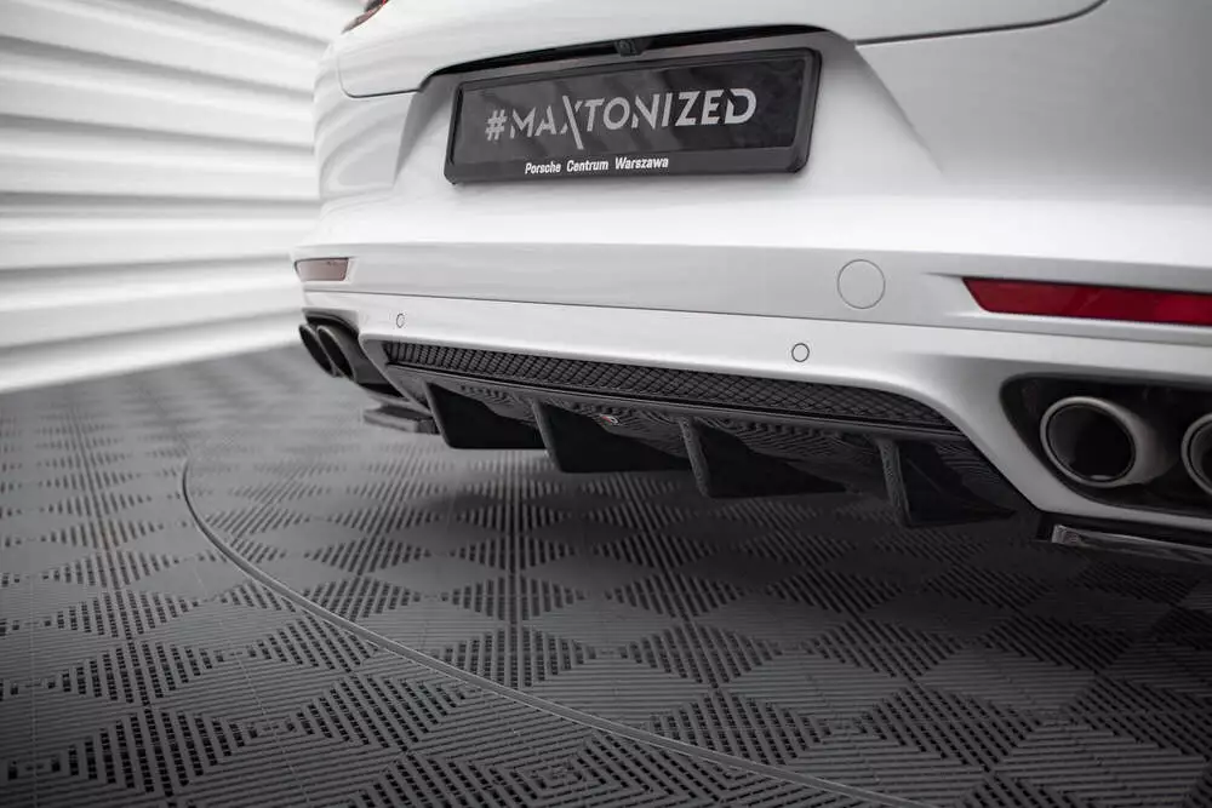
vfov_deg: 37.9
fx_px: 1178
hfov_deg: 54.4
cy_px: 404
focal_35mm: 35
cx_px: 606
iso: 500
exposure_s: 1/160
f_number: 2.5
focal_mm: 35
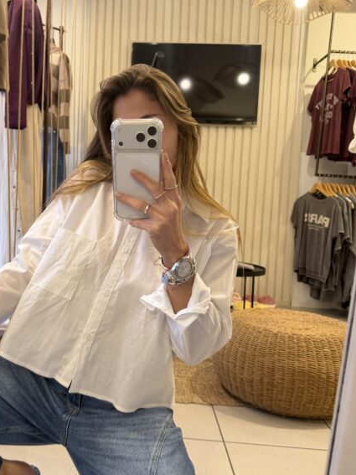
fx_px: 453
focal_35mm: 33
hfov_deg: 42.3
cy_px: 245
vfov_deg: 55.4
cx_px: 115
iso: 160
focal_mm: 6.76
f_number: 1.78
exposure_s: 1/50
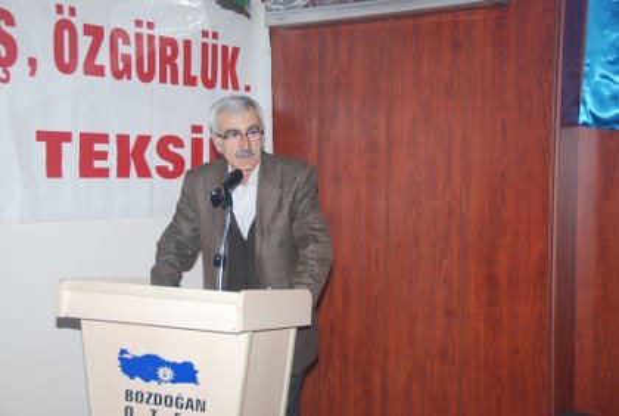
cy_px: 208
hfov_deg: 35.0
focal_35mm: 57
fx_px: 982
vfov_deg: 23.9
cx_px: 310
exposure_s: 1/60
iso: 200
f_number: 4.5
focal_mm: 38
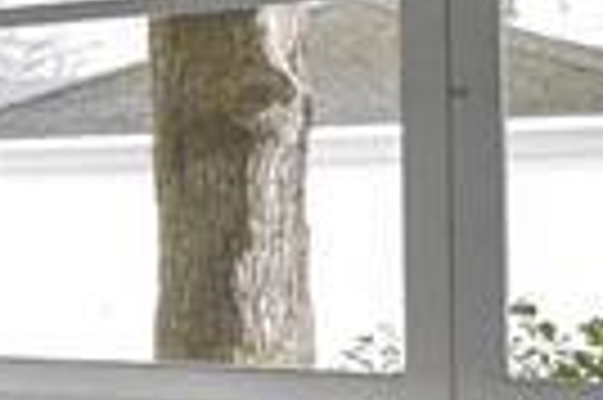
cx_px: -1539
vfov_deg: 12.8
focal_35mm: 107
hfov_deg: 9.4
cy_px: 209
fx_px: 1790
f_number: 5
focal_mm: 14
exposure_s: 1/100
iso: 800
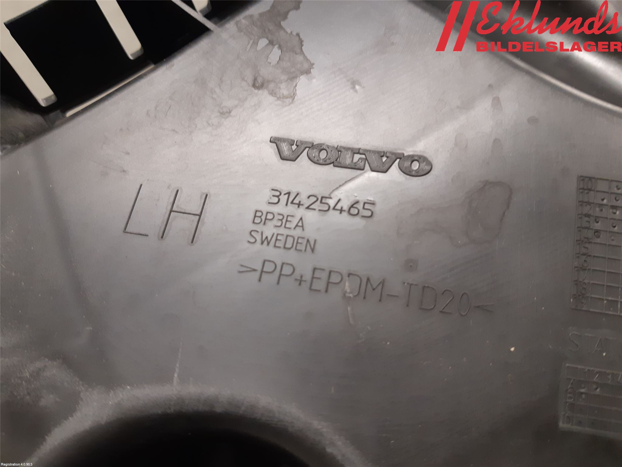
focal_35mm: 26
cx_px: 311
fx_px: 467
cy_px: 234
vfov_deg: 53.1
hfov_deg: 67.3
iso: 250
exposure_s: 1/50
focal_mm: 3.93
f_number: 1.7
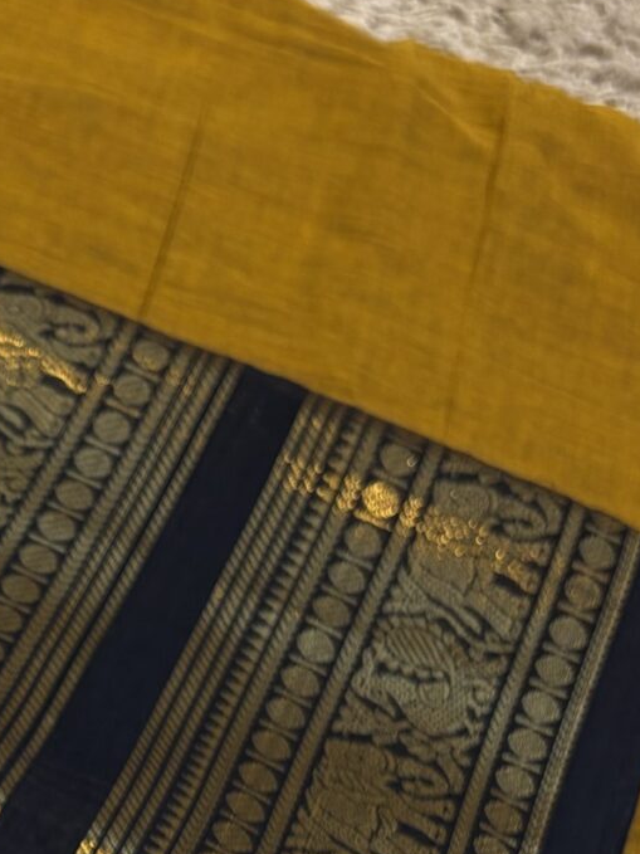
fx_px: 2417
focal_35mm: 98
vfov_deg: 19.1
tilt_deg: -51.5
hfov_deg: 14.4
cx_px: -215
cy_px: 970
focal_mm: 5.96
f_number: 1.6
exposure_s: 1/100
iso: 40
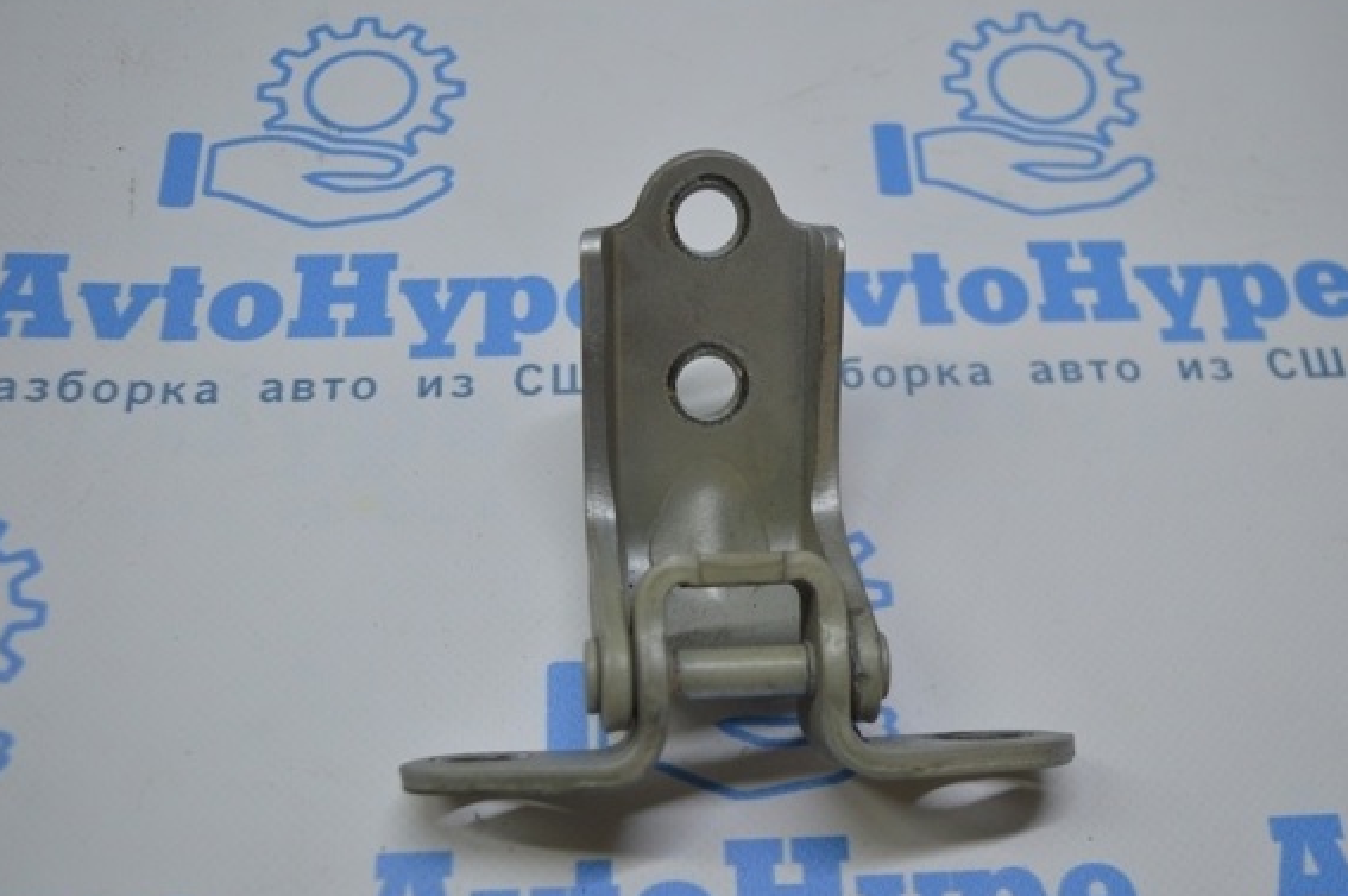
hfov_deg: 44.5
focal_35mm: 44
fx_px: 1646
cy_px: 474
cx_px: 711
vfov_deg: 30.5
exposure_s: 1/160
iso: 400
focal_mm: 26
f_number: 4
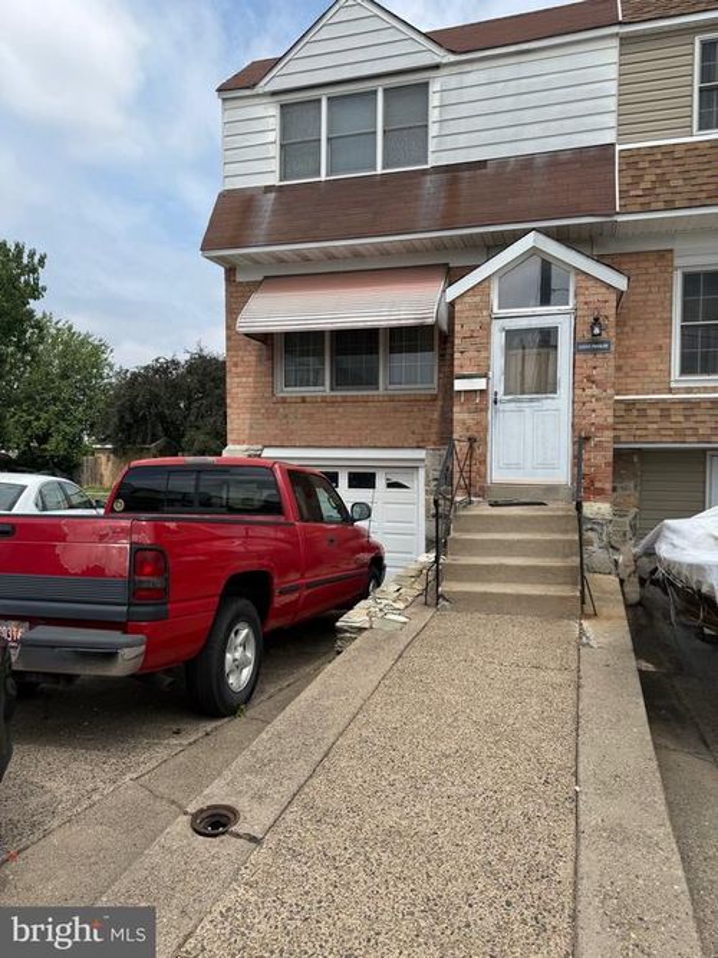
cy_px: 479
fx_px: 664
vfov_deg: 71.6
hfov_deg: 56.8
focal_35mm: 24
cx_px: 359
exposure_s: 1/4975
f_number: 1.78
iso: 80
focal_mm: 6.76
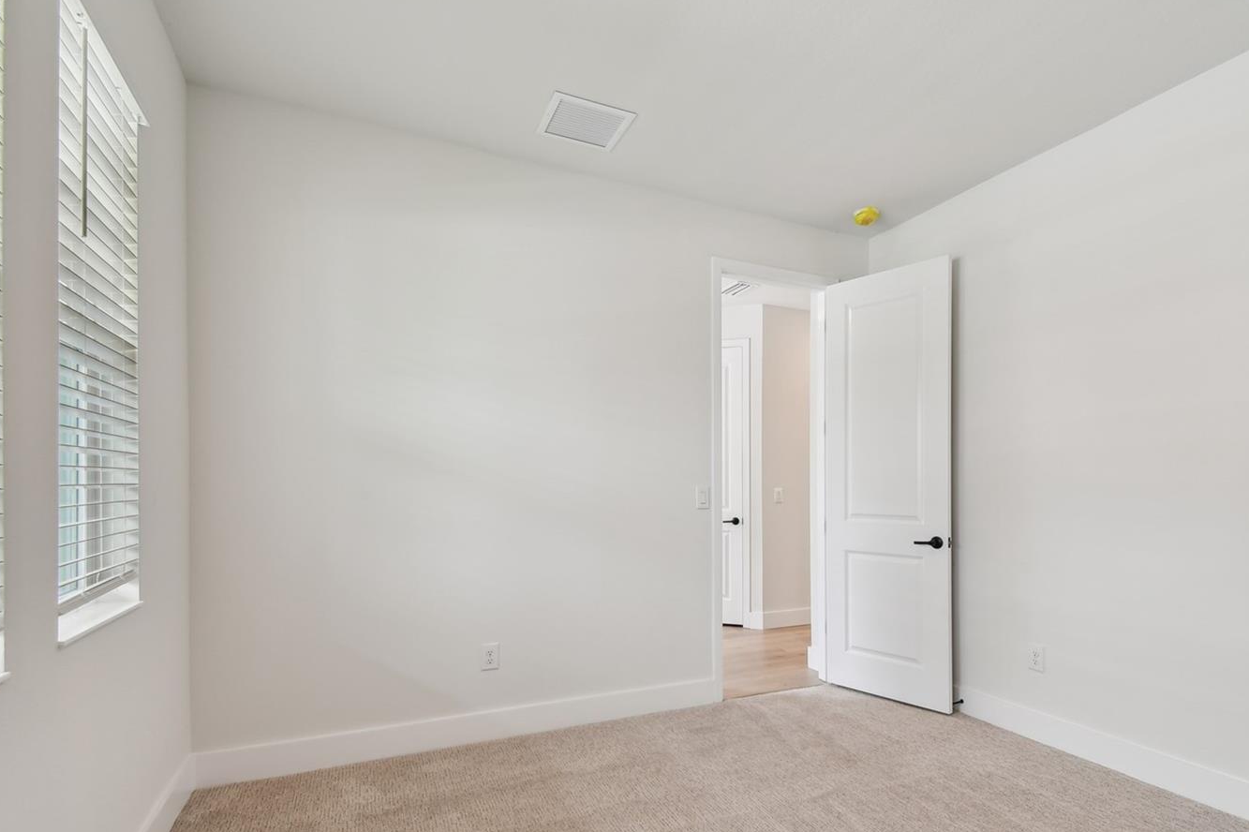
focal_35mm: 18
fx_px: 624
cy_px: 488
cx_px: 691
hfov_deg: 89.7
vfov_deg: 66.9
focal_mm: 10
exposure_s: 1/15
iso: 100
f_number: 7.1
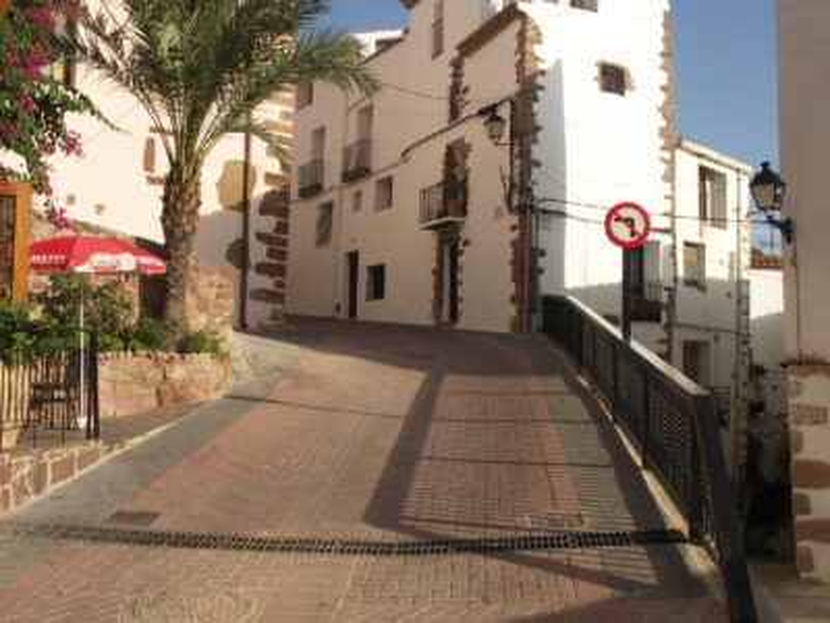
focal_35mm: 33
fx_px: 791
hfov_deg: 55.4
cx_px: 415
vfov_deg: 42.9
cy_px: 312
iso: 50
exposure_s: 1/200
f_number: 5.6
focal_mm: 8.5
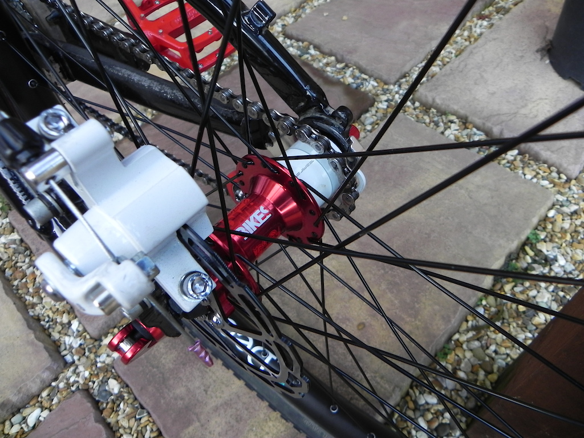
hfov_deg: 67.3
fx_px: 439
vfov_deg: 53.1
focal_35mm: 26
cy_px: 219
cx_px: 292
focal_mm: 4.6
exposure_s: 1/58.7
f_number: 3.2
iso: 160
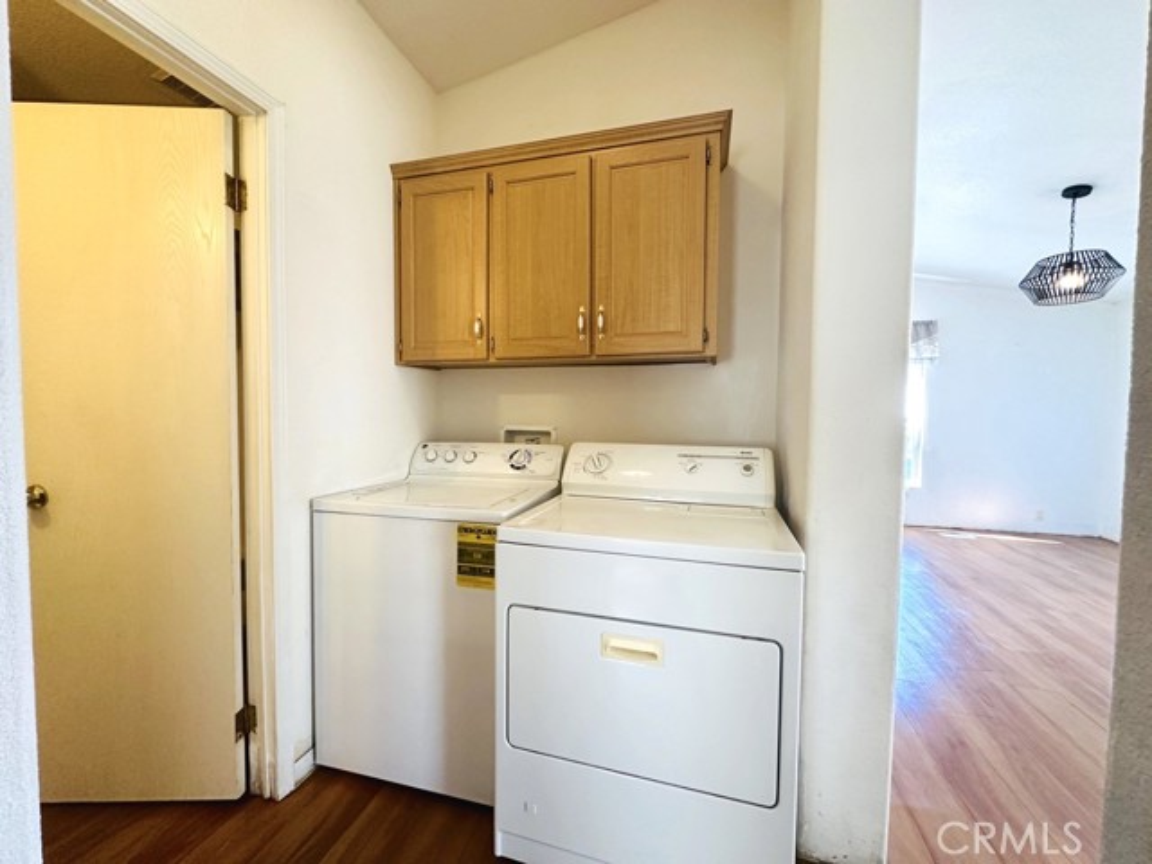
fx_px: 466
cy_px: 432
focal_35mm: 14
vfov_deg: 85.7
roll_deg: -0.7
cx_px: 576
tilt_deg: -2.0
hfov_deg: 102.1
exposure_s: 1/120
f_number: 2.2
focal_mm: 2.22
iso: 250
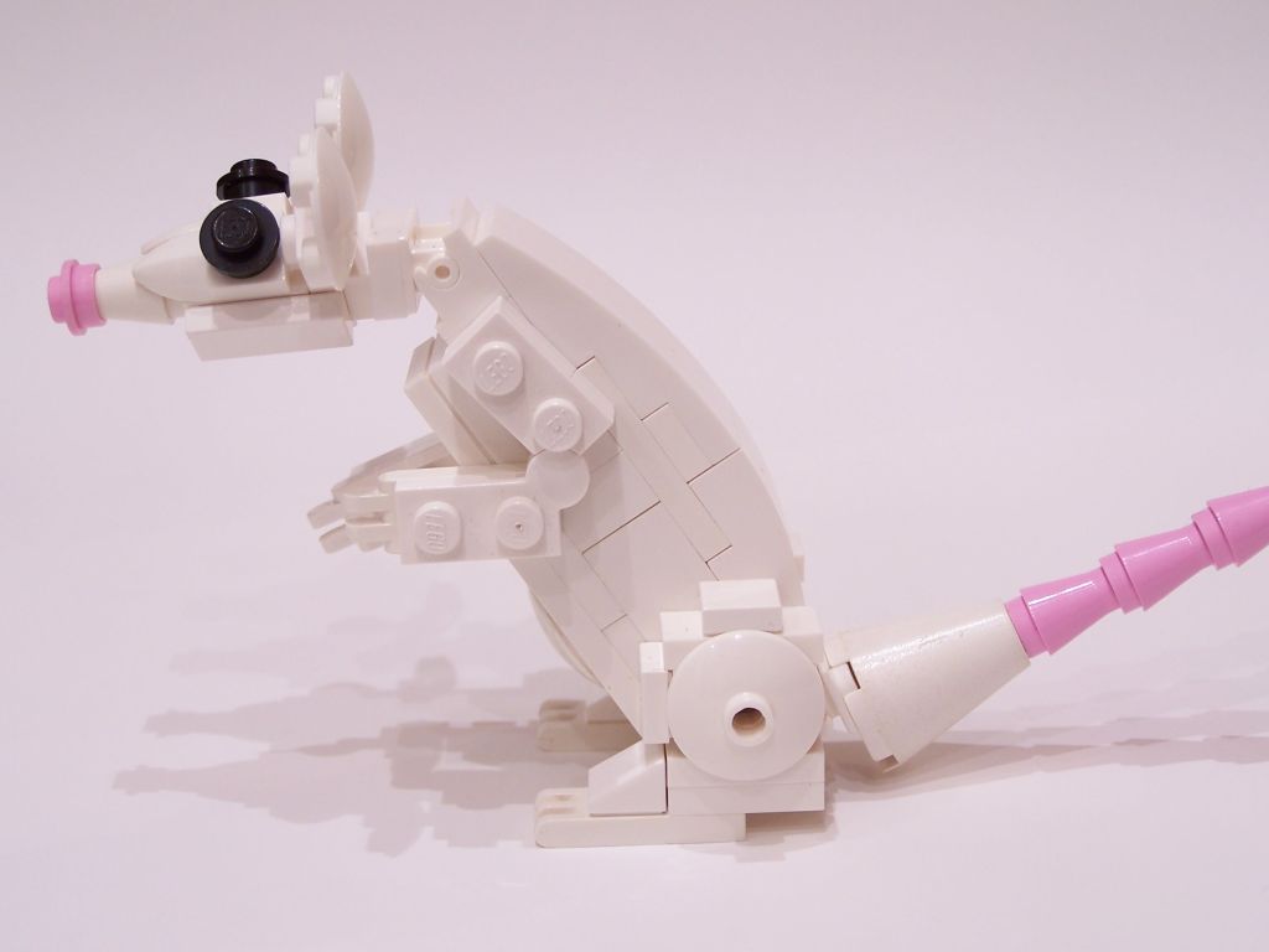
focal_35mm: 67
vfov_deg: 21.9
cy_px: 476
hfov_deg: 29.0
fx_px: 2456
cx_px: 634
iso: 80
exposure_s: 1/3
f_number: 3.2
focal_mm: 11.1
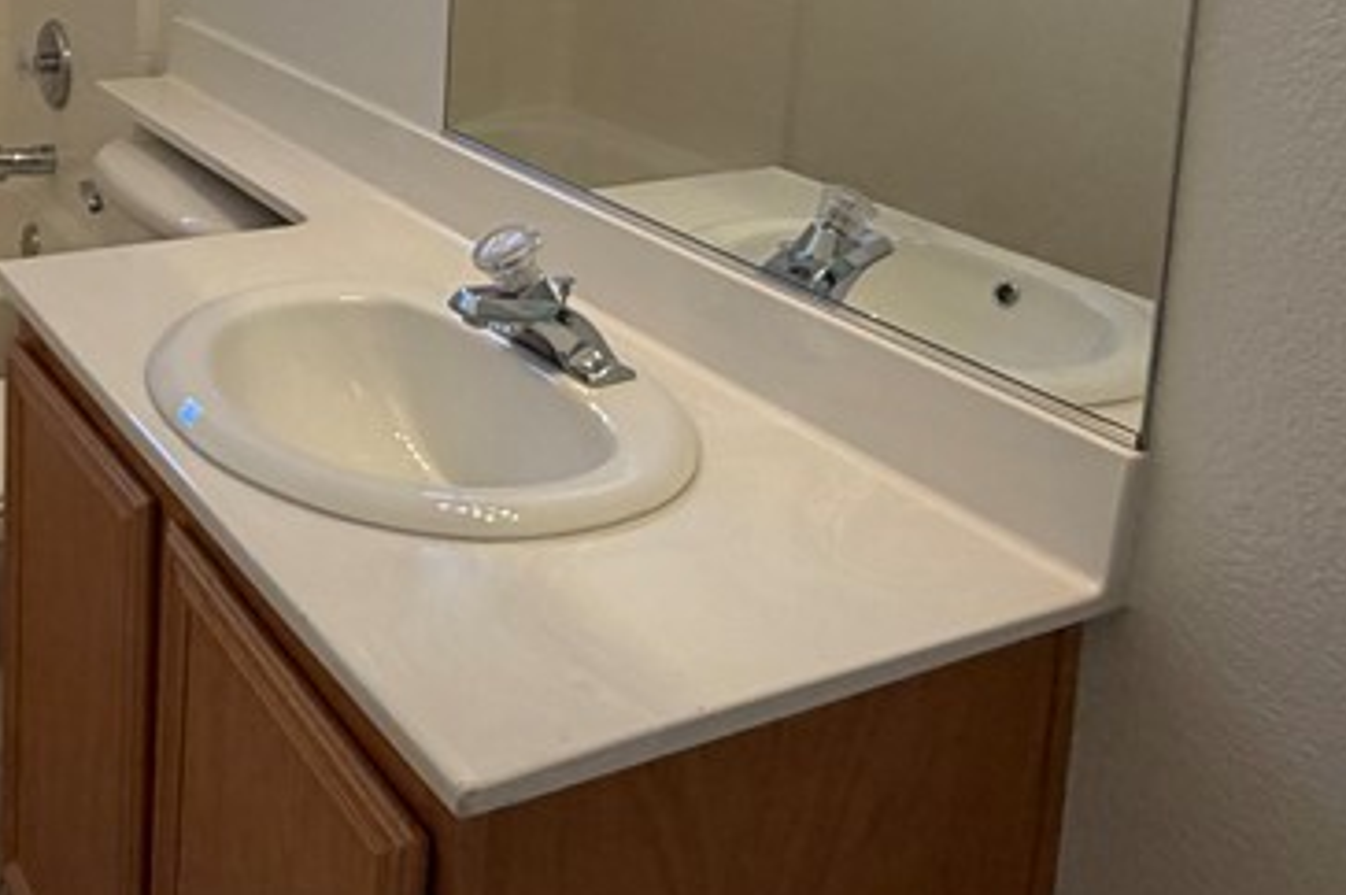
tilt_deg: -7.7
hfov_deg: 44.5
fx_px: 1532
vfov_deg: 29.7
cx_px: 222
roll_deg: -1.8
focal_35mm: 41
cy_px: -63
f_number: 2.2
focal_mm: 2.22
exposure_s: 1/120
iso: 160
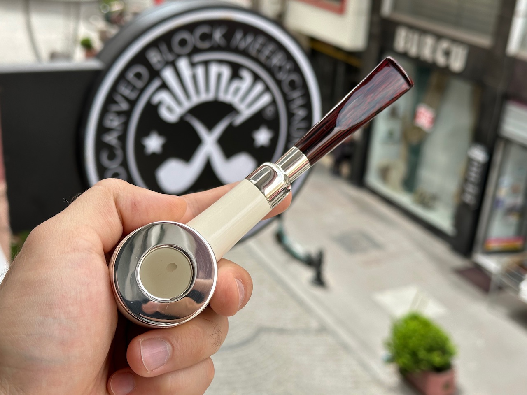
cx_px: 264
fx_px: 731
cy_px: 198
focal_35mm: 48
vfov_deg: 30.3
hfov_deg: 39.7
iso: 64
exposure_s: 1/1062
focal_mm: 6.86
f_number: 1.78
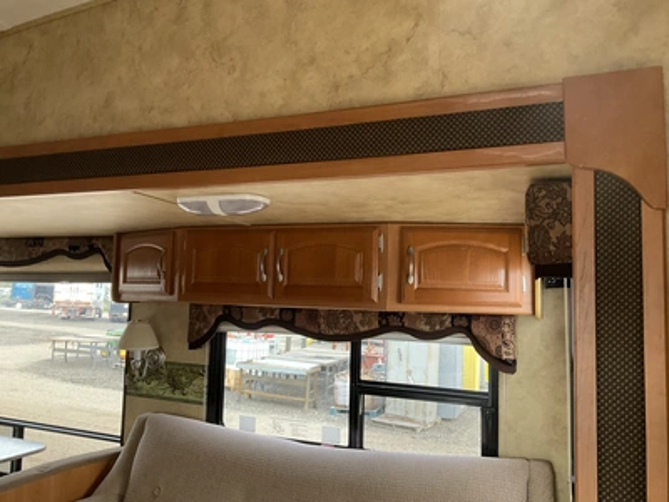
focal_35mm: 29
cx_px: 334
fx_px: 560
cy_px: 251
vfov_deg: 48.2
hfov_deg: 61.7
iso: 64
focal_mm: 3
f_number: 1.8
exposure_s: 1/70
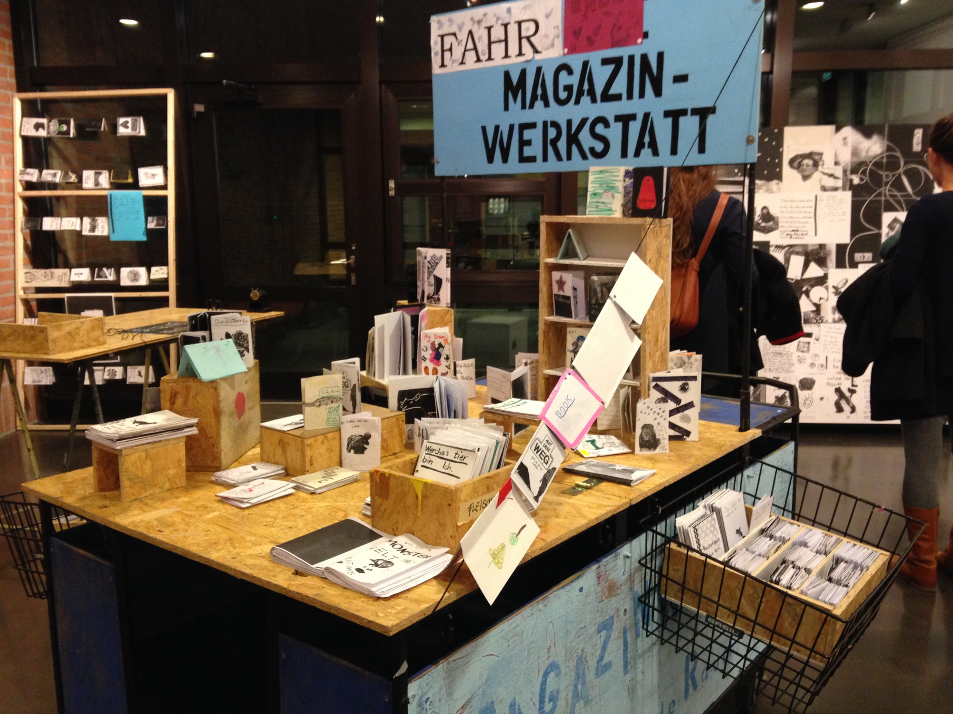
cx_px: 476
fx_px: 909
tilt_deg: -9.5
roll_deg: -0.2
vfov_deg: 42.9
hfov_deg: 55.4
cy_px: 357
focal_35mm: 33
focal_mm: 4.12
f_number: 2.4
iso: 250
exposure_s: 1/20
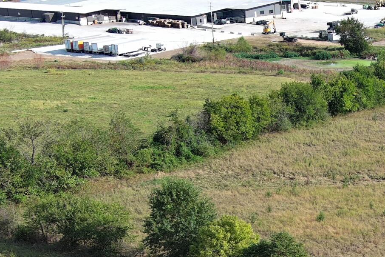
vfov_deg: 13.8
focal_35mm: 96
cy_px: 306
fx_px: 1027
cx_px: 444
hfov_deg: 20.1
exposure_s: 1/807
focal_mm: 10.57
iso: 100
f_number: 2.8
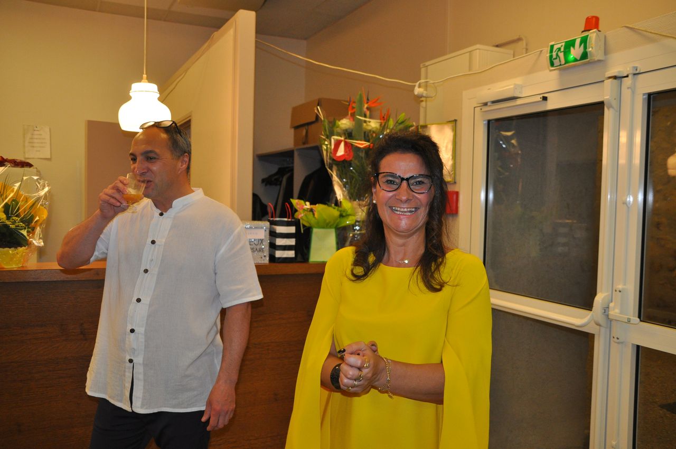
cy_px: 224
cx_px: 338
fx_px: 619
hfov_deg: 57.3
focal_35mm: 33
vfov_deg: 39.9
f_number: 3.8
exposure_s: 1/125
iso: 800
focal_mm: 22
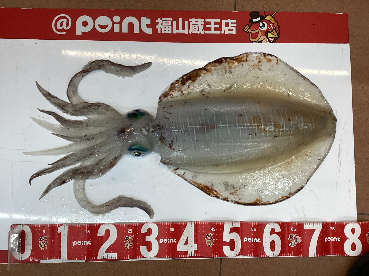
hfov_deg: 58.4
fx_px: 330
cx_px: 184
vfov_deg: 45.4
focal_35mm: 31
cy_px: 138
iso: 64
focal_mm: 3.3
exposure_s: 1/120
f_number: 2.4
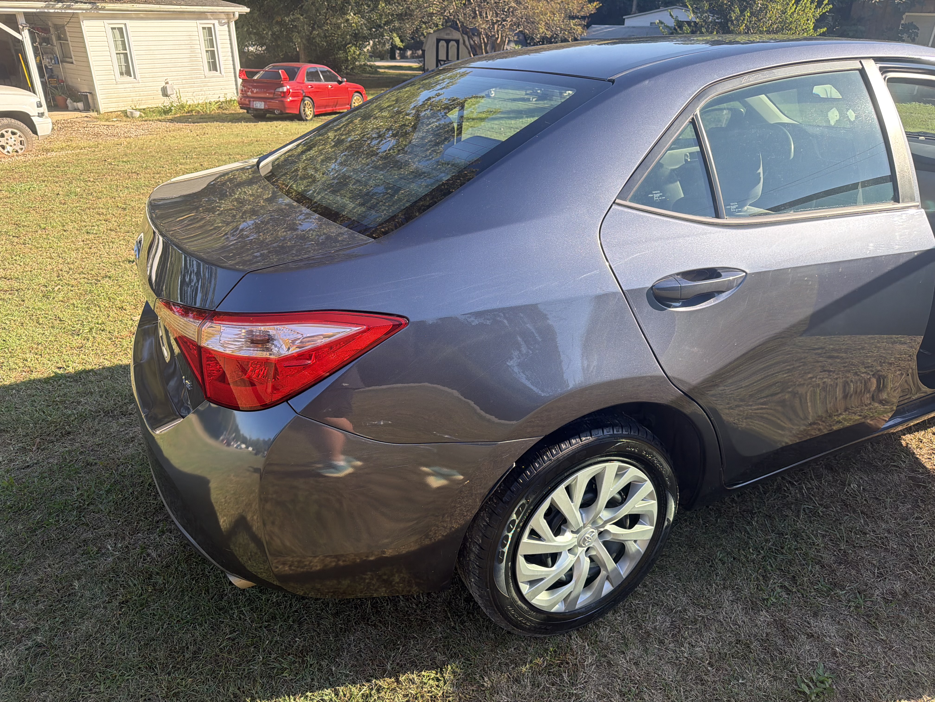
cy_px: 351
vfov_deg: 56.8
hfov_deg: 71.6
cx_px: 468
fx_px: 648
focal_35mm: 24
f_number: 1.78
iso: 80
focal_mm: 6.76
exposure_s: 1/822
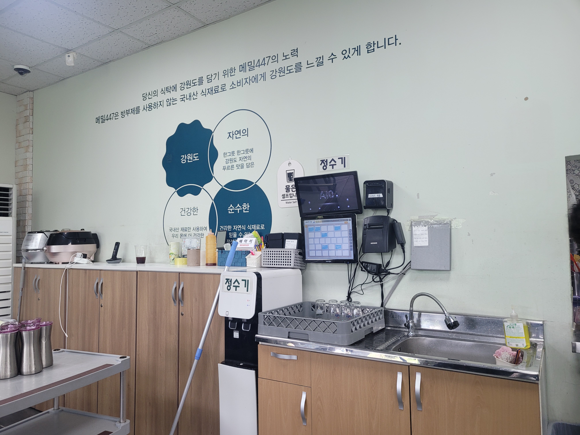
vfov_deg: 53.1
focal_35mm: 26
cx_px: 290
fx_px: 436
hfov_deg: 67.3
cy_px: 218
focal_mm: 5.4
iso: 160
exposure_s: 1/120
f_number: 1.8
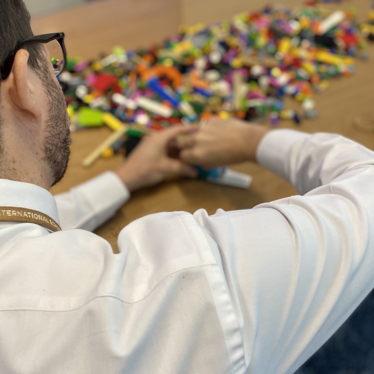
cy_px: 138
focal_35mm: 40
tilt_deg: -40.5
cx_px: 161
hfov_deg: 41.8
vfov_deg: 41.5
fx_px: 489
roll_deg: +2.7
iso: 125
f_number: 1.8
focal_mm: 4.25
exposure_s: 1/60
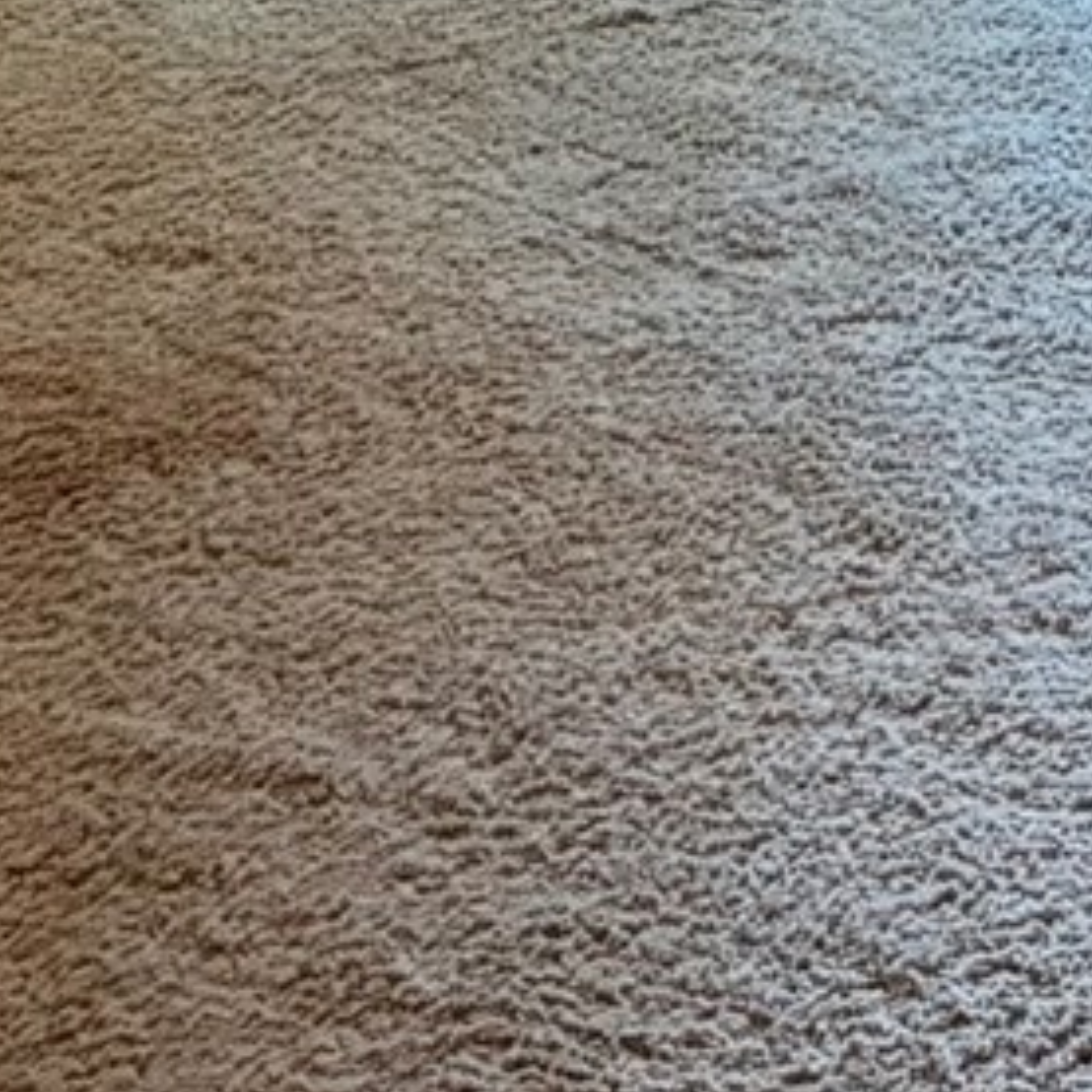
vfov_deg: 9.8
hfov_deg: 11.1
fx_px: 5603
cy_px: -1541
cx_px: 106
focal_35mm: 157
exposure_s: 1/60
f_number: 1.78
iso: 500
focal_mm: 6.76
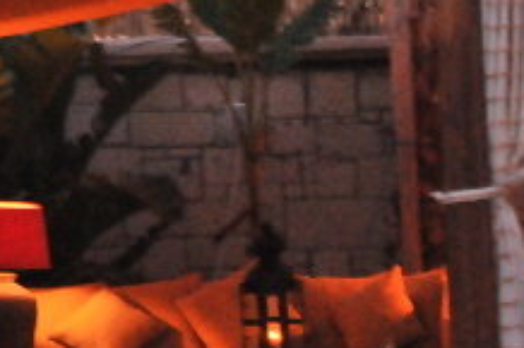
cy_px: 383
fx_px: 4960
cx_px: 803
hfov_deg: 6.0
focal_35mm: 341
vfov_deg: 4.0
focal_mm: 62
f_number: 4.5
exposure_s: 1/25
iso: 2500
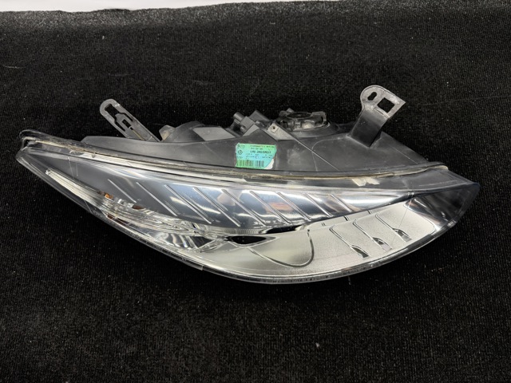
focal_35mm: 24
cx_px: 256
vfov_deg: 56.8
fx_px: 354
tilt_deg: -71.1
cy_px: 192
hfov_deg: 71.6
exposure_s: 1/200
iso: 200
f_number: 1.78
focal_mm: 6.76
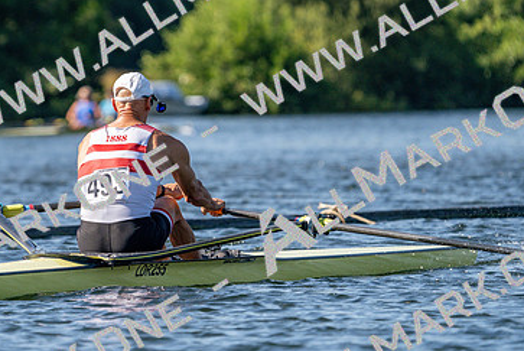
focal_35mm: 592
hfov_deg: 3.5
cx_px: 136
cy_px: 139
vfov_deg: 2.3
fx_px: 8627
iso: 400
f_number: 6.3
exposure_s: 1/1600
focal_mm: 371
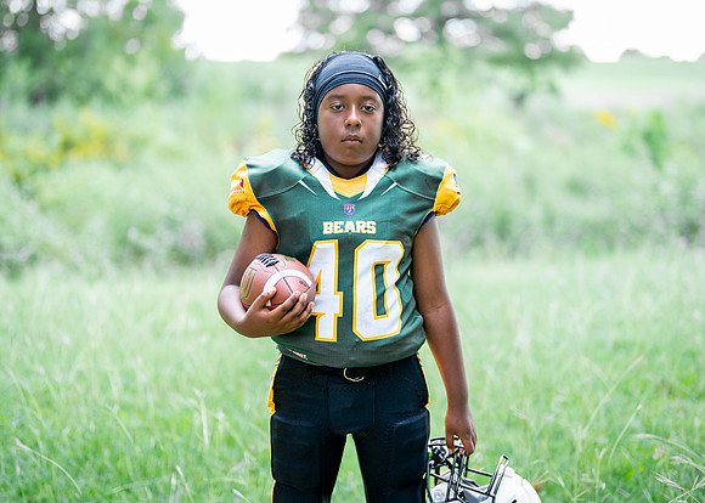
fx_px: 1209
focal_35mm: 60
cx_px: 365
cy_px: 217
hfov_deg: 32.5
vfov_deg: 23.5
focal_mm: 50
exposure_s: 1/800
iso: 320
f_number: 1.2
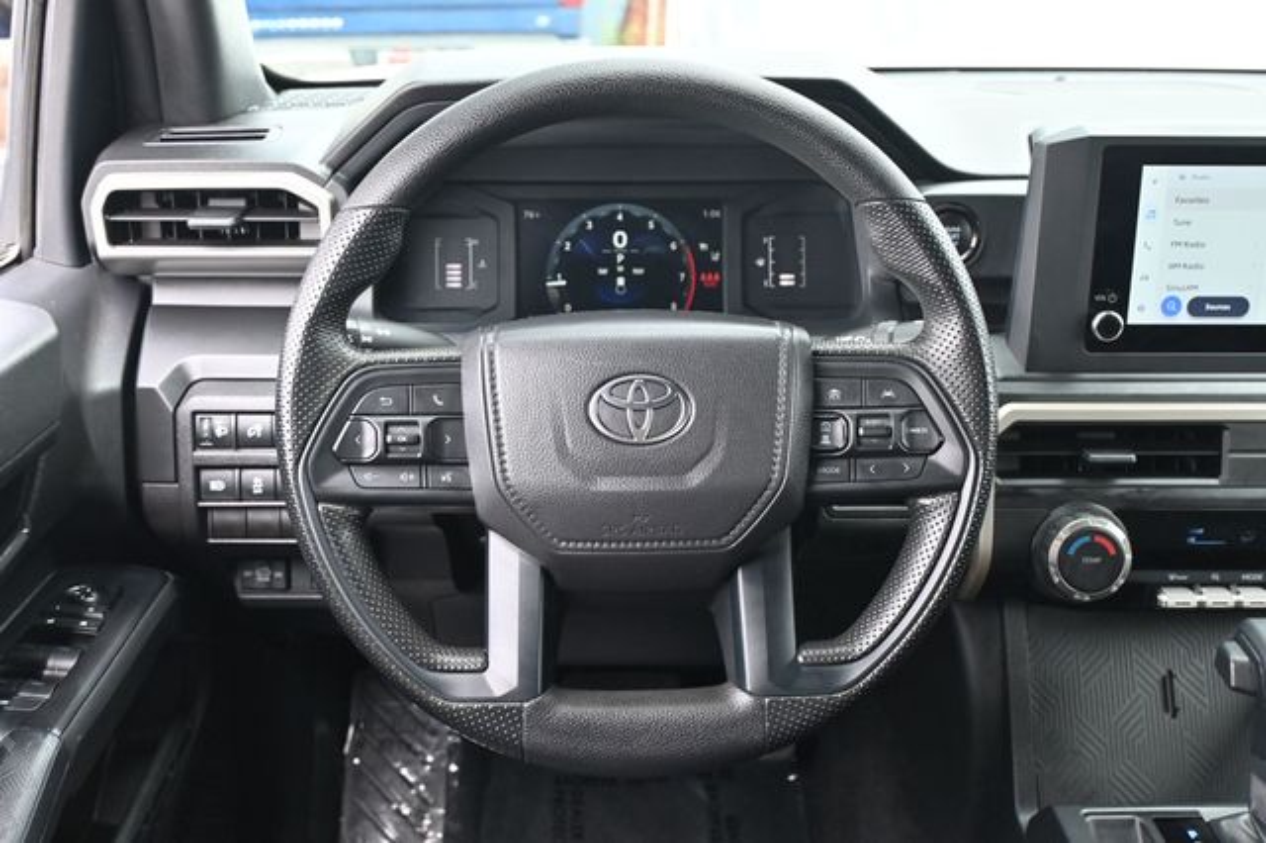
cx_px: 633
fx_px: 1318
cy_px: 422
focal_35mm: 38
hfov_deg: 51.3
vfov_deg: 35.5
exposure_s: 1/125
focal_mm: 25
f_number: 4.2
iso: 560
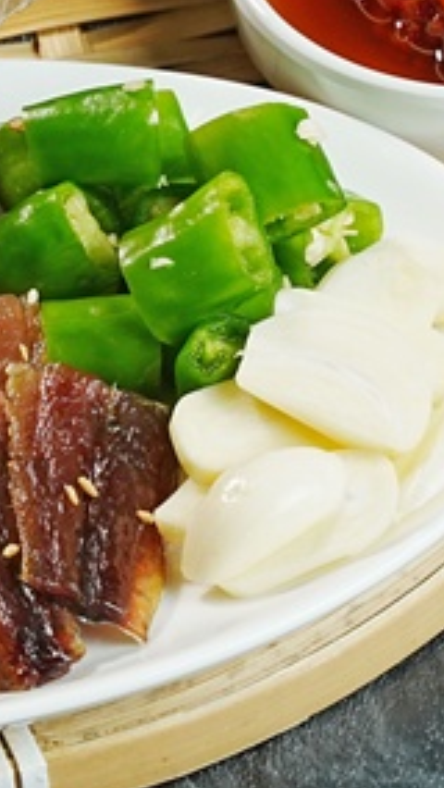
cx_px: -164
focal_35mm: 258
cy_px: 151
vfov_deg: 8.3
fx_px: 5394
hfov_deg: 4.7
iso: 400
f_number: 11
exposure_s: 1/125
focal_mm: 70
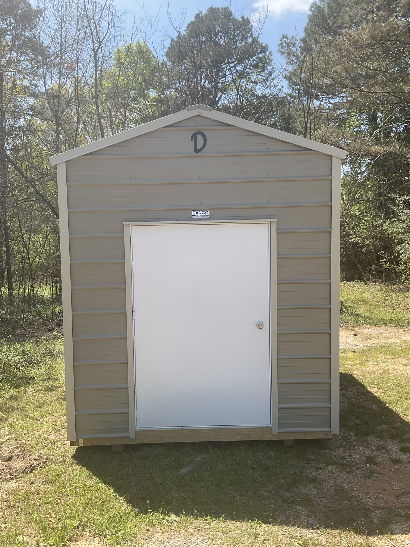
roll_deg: +0.9
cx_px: 205
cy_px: 274
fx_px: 458
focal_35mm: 29
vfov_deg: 61.7
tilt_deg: -5.9
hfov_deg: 48.2
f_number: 1.8
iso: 16
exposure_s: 1/1015
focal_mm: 3
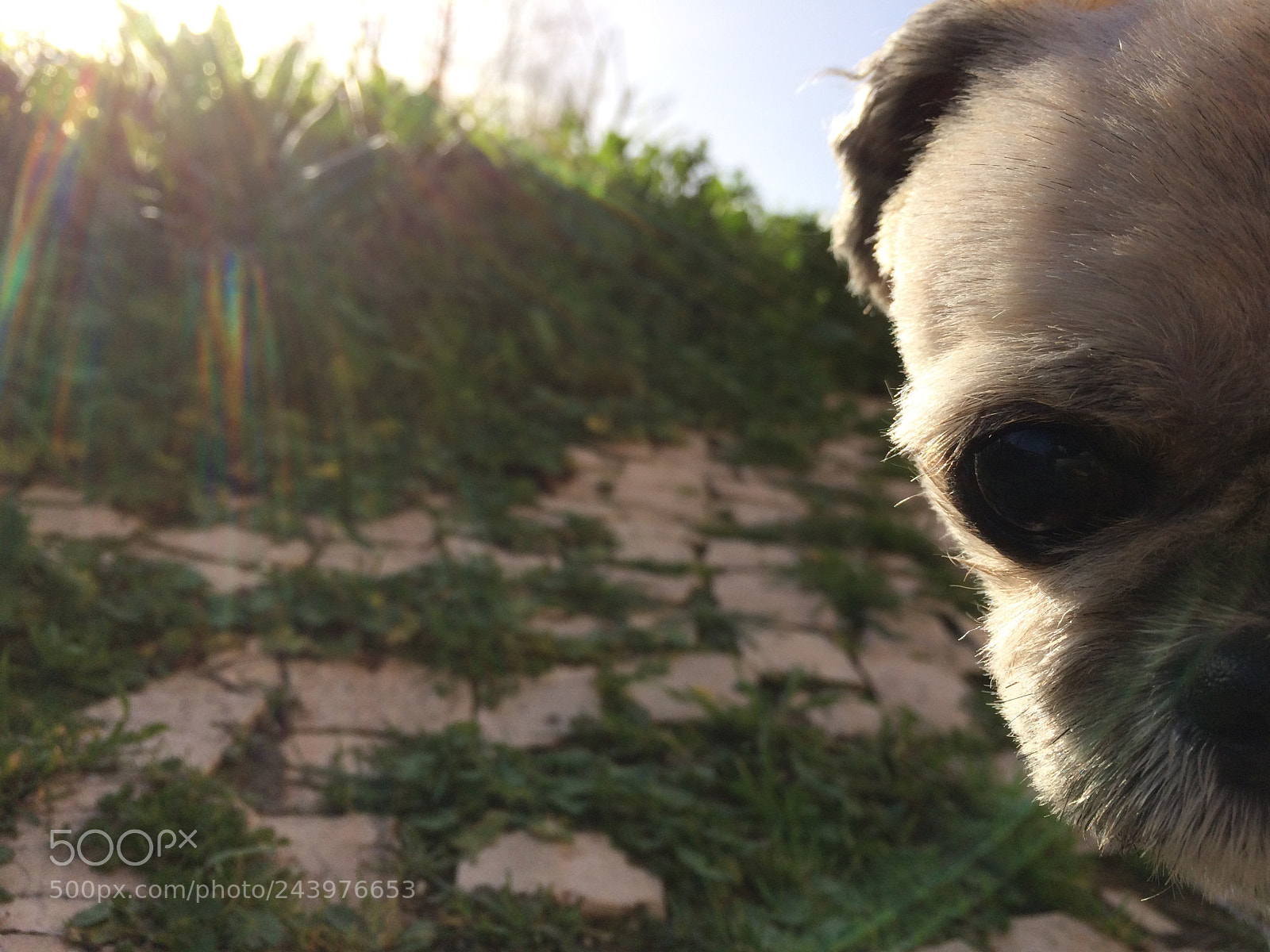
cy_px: 476
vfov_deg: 48.2
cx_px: 635
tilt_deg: -7.9
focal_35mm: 29
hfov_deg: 61.7
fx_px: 1064
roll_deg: -16.1
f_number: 2.2
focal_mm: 4.15
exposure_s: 1/1866
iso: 32
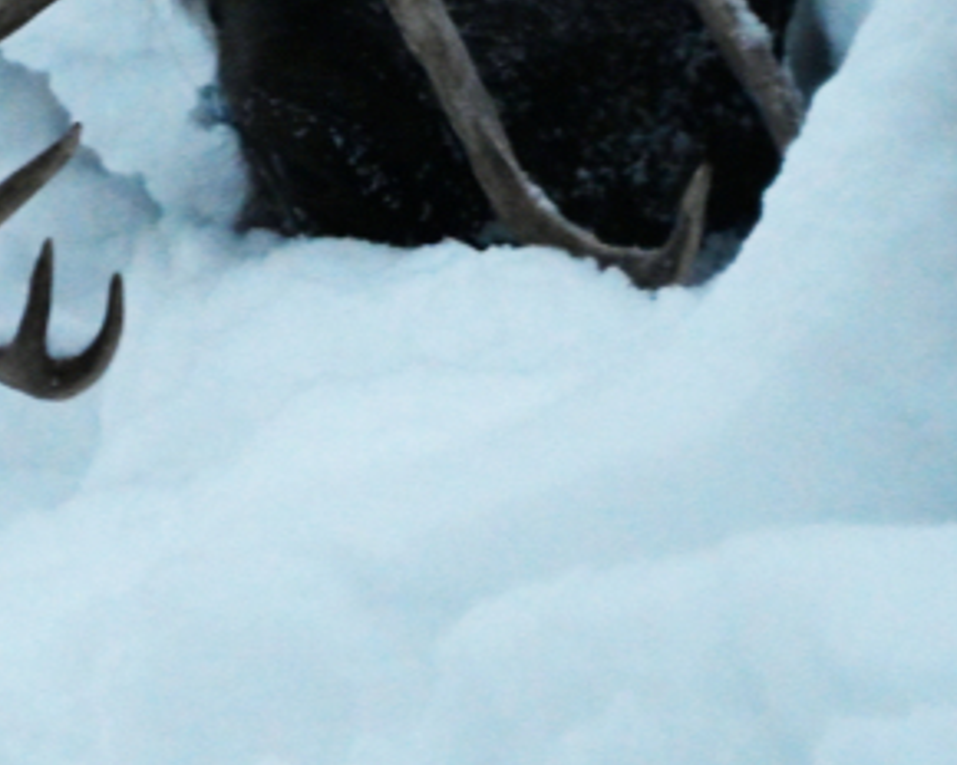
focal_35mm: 969
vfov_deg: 1.6
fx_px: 27445
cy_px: -257
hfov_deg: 2.0
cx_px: 416
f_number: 5.6
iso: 2500
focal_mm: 300
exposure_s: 1/320
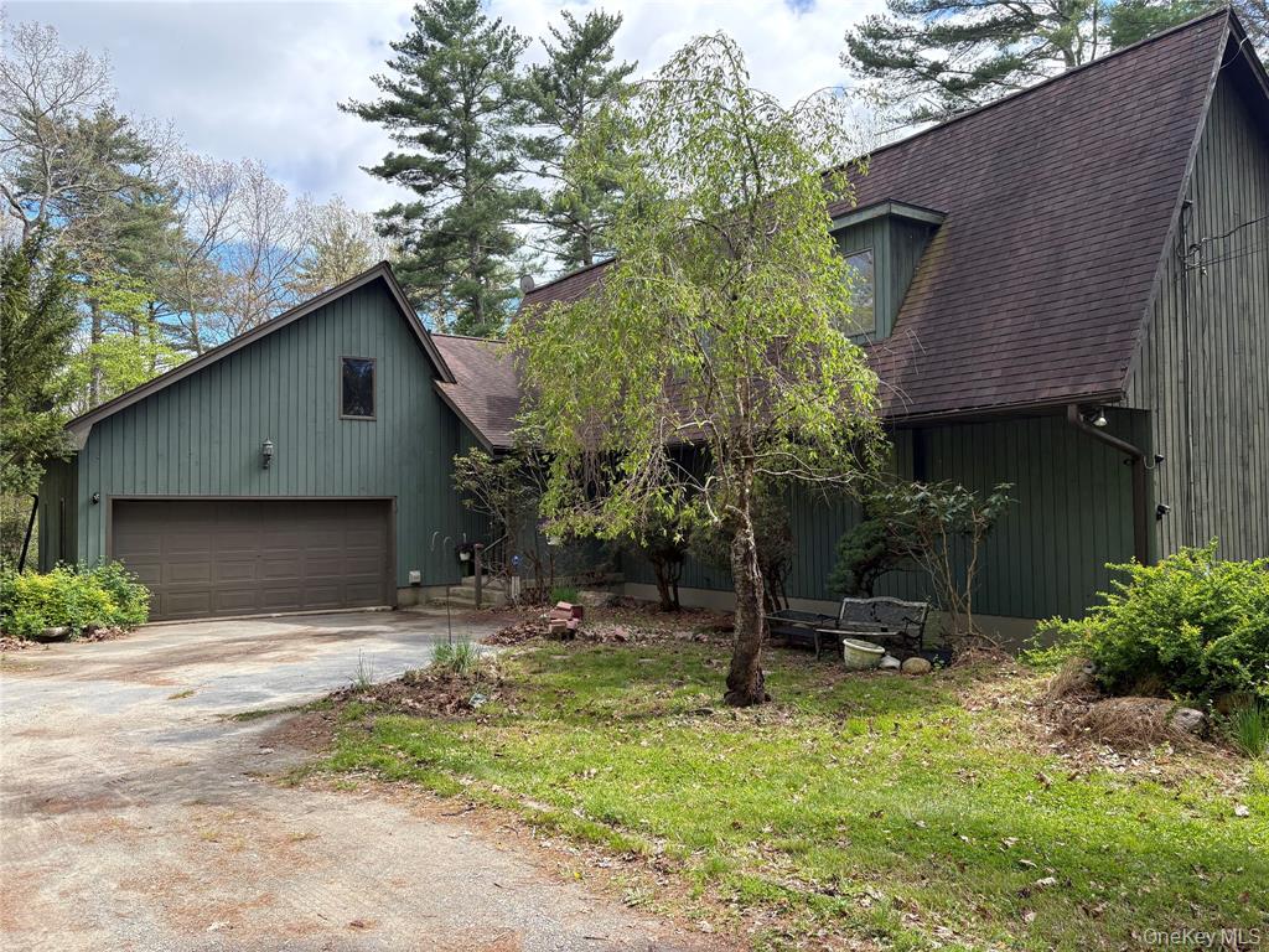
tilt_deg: +2.0
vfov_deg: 53.1
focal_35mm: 26
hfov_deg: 67.3
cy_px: 476
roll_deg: +1.1
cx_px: 634
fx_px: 953
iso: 64
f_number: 1.6
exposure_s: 1/959
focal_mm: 5.96
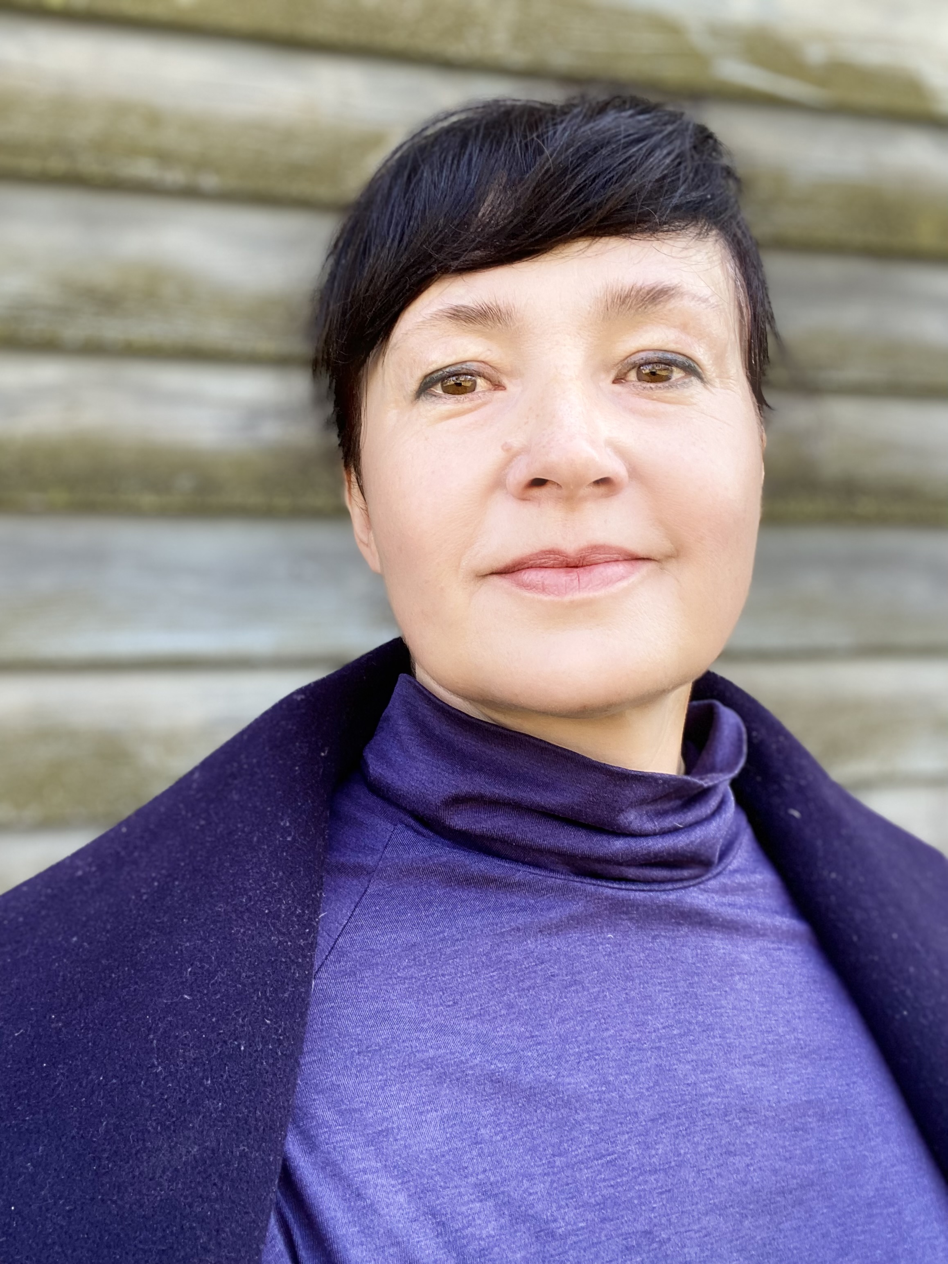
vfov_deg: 60.0
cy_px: 632
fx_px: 1095
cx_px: 474
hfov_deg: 46.8
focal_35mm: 30
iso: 25
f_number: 2.2
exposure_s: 1/122
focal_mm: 2.71
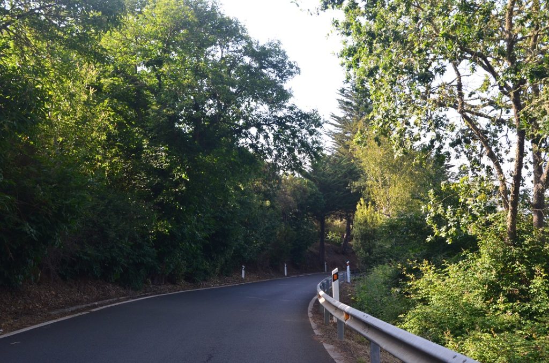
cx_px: 274
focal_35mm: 45
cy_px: 182
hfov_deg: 43.7
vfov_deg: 29.7
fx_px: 685
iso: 400
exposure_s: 1/160
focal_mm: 30
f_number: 9
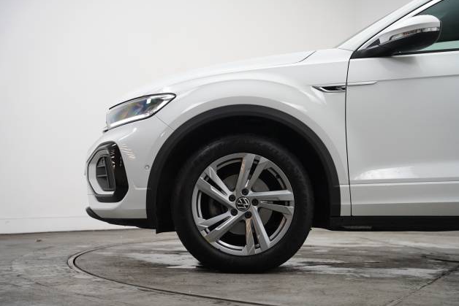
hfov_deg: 36.5
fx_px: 695
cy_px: 153
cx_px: 233
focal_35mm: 55
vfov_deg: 24.8
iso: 1600
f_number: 4
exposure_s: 1/160
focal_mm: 53.5
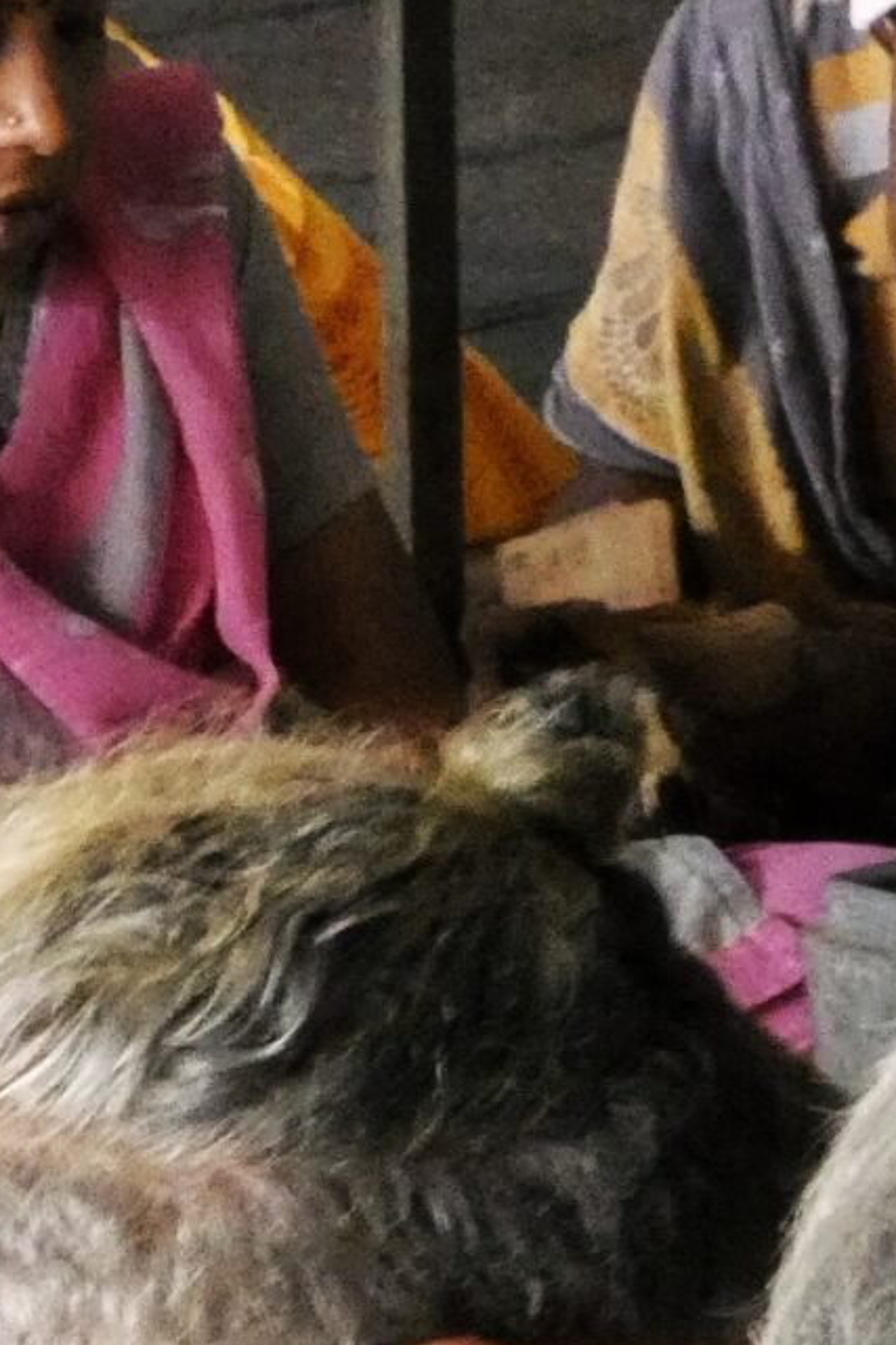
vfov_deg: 6.8
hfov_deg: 4.5
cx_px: -961
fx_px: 11168
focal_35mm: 299
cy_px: 1991
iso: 1600
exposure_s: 1/80
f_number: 4.3
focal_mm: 12.9
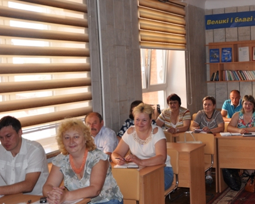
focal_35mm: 62
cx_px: 185
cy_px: 102
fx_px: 468
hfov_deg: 30.1
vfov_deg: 24.6
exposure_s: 1/60
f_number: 4
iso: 200
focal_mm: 28
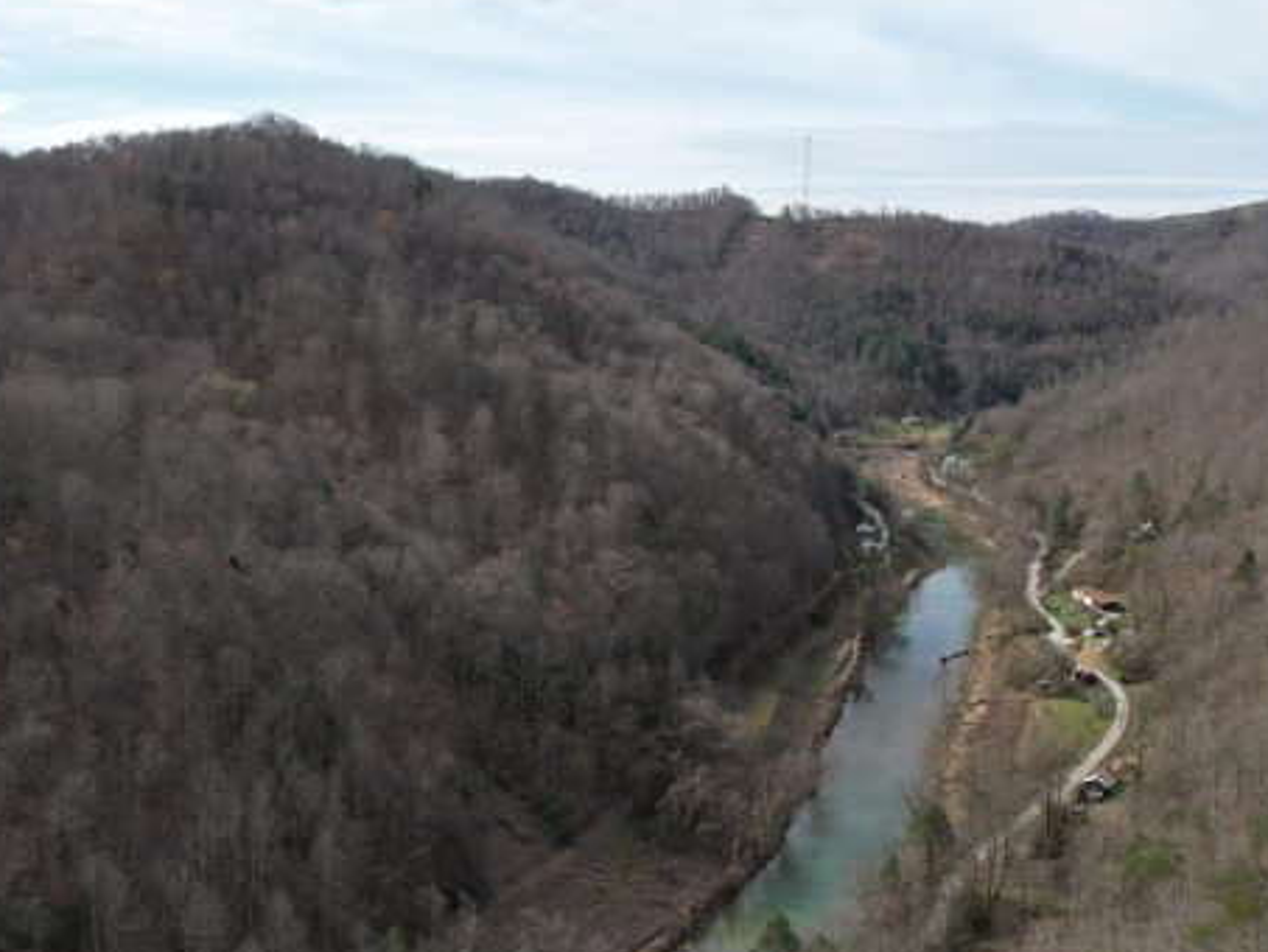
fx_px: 1282
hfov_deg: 52.0
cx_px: 473
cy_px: 552
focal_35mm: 35
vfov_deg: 40.6
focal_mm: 8.38
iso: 100
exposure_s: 1/1500
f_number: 2.8
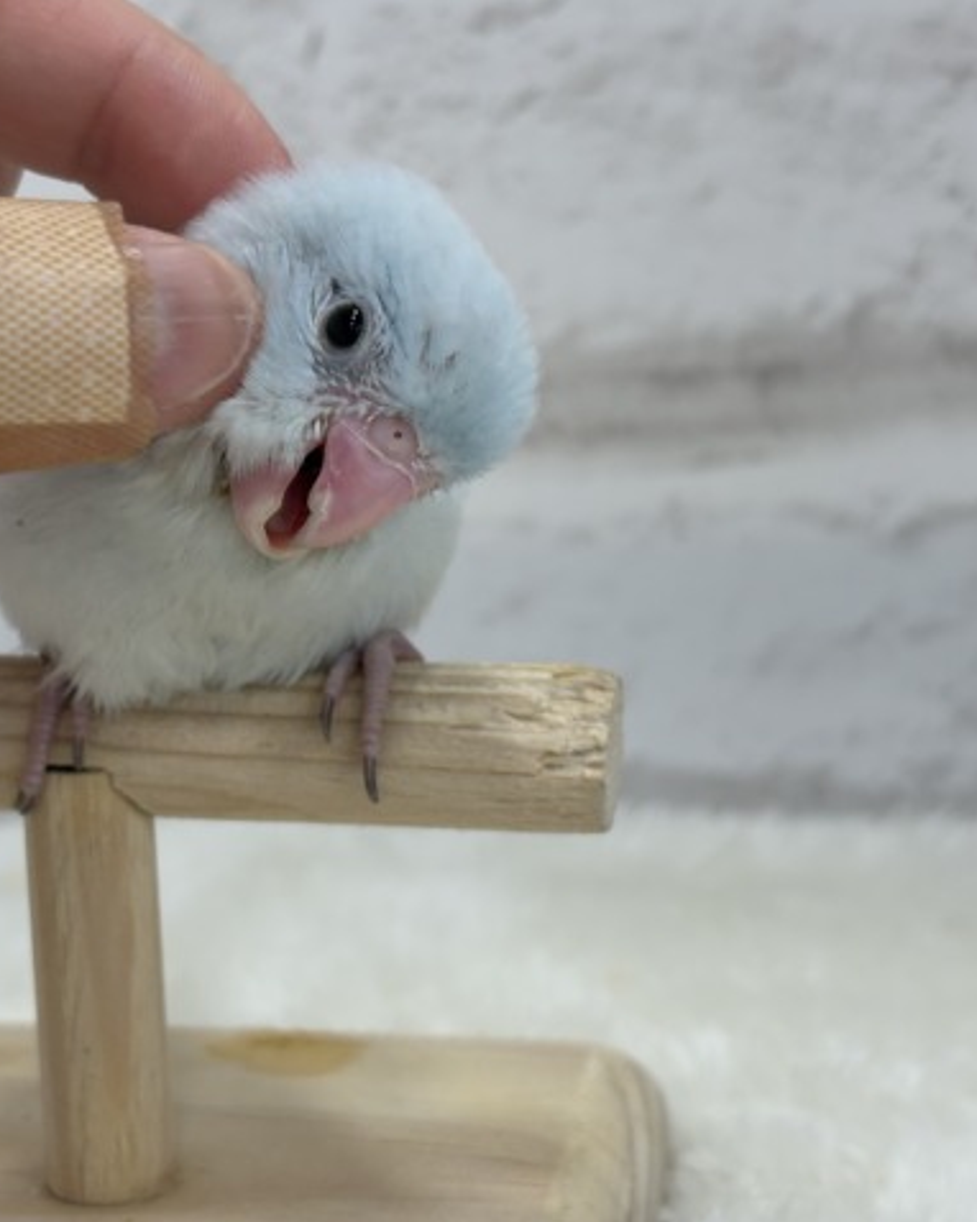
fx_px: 2459
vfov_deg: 27.9
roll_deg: +2.3
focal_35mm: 68
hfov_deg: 22.4
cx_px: 327
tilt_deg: -11.7
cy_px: 611
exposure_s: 1/100
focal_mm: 5.96
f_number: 1.6
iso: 80
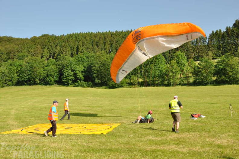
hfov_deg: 46.4
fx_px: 278
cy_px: 80
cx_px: 120
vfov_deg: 31.8
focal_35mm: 42
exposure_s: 1/125
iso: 200
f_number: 11
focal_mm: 28
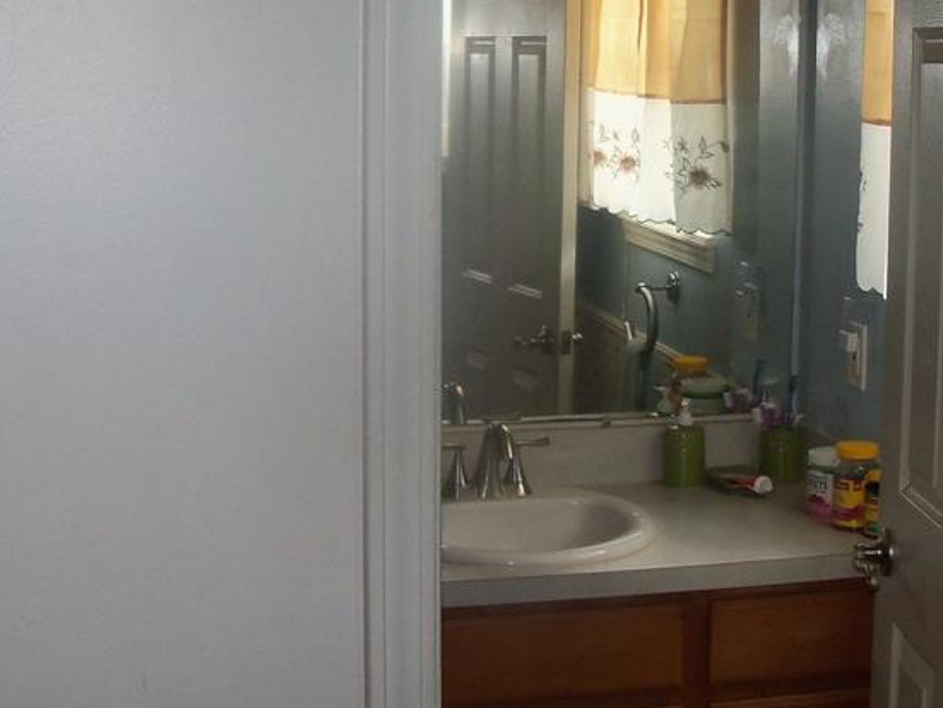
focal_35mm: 65
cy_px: 233
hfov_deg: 29.7
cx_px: 556
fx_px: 1772
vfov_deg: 22.5
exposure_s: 1/30
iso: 200
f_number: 3.5
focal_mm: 6.2
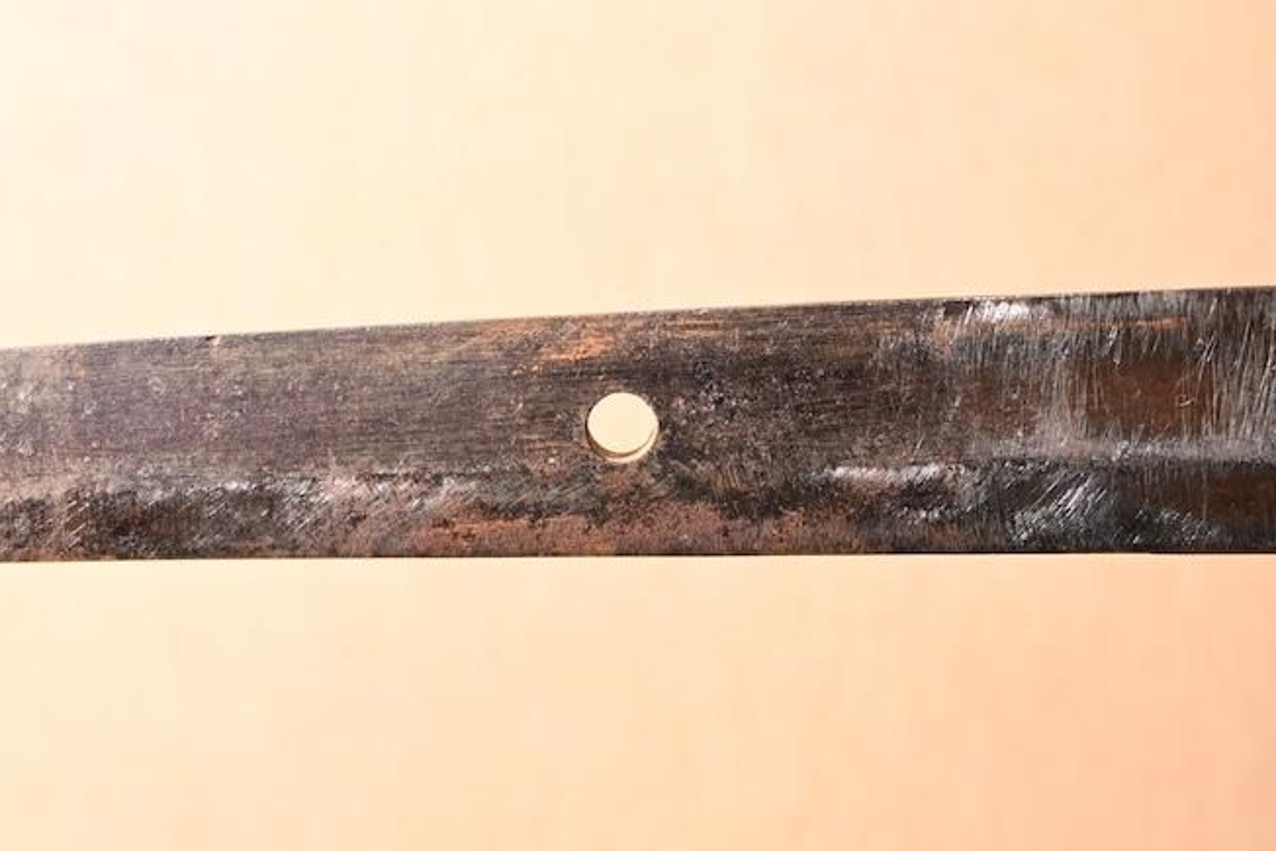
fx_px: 3708
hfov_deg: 19.4
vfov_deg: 13.1
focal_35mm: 105
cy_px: 476
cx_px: 389
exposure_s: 1/2
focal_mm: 32.5
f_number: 4
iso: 100
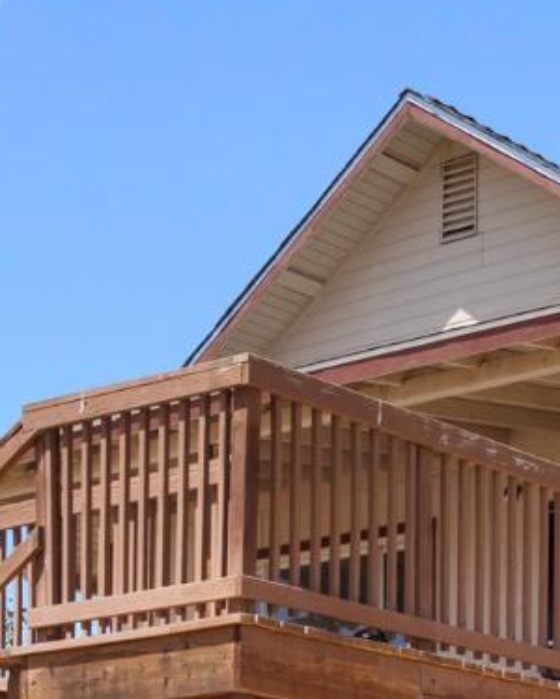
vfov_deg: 19.9
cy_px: 700
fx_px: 1934
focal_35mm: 93
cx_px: 672
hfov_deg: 15.8
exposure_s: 1/60
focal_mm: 16.6
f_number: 8
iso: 100
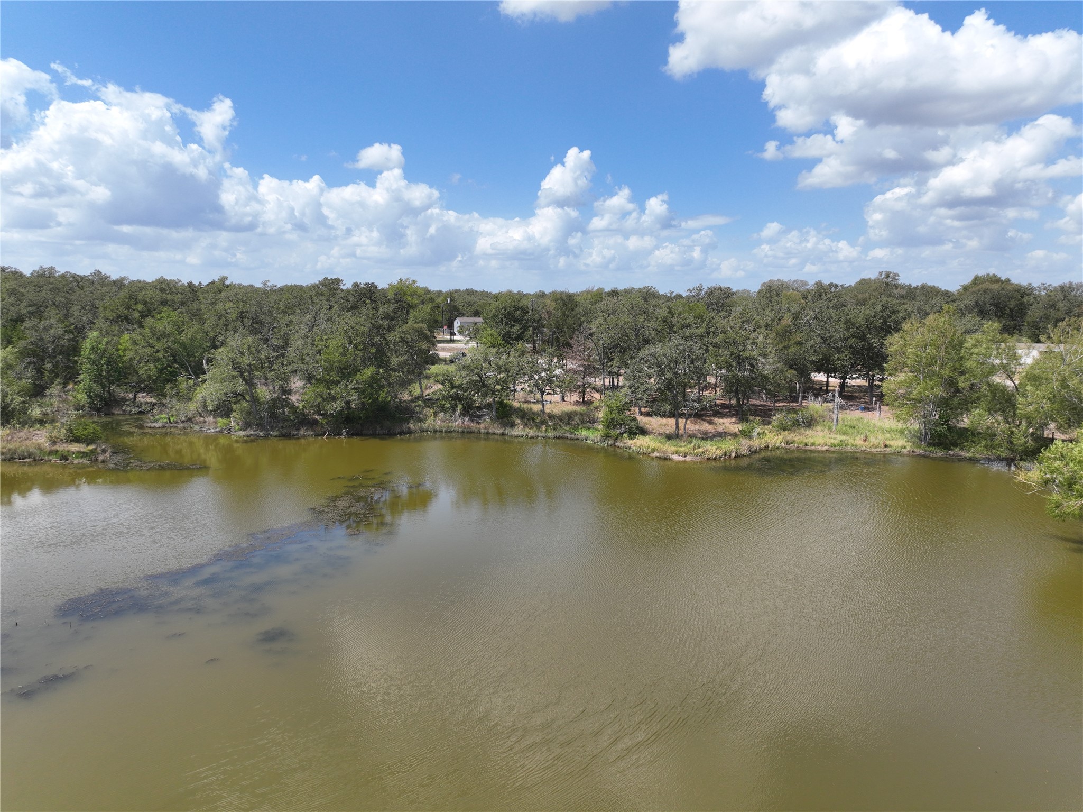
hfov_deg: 71.6
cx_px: 542
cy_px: 406
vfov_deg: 56.8
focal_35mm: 24
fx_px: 751
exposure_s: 1/2000
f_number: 2.8
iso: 130
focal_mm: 12.29
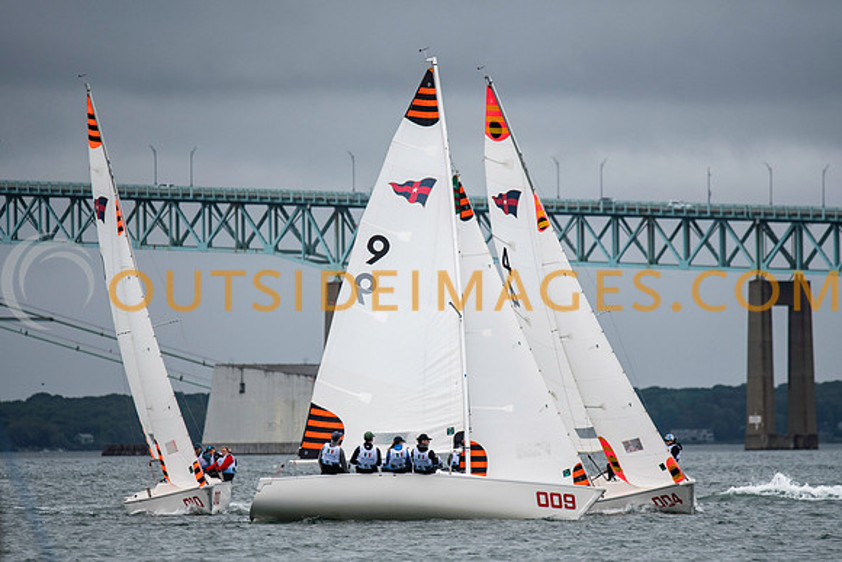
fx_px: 10527
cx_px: 421
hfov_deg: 4.6
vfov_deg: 3.1
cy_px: 281
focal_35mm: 450
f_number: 4
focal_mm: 300
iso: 250
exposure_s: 1/4000
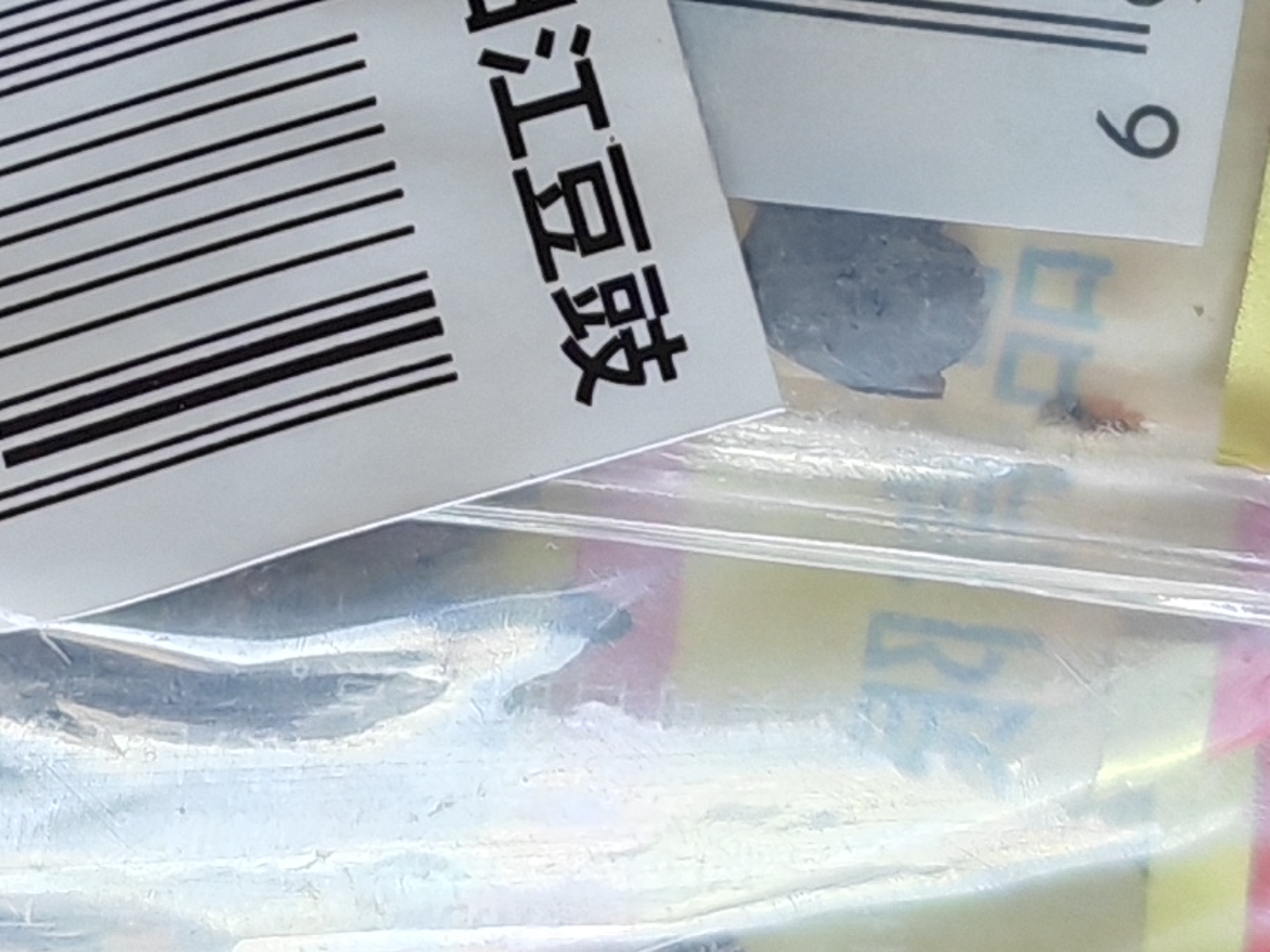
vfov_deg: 11.6
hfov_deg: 15.8
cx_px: 357
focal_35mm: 124
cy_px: -370
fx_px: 4549
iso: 200
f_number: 1.95
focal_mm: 5.52
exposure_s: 1/120
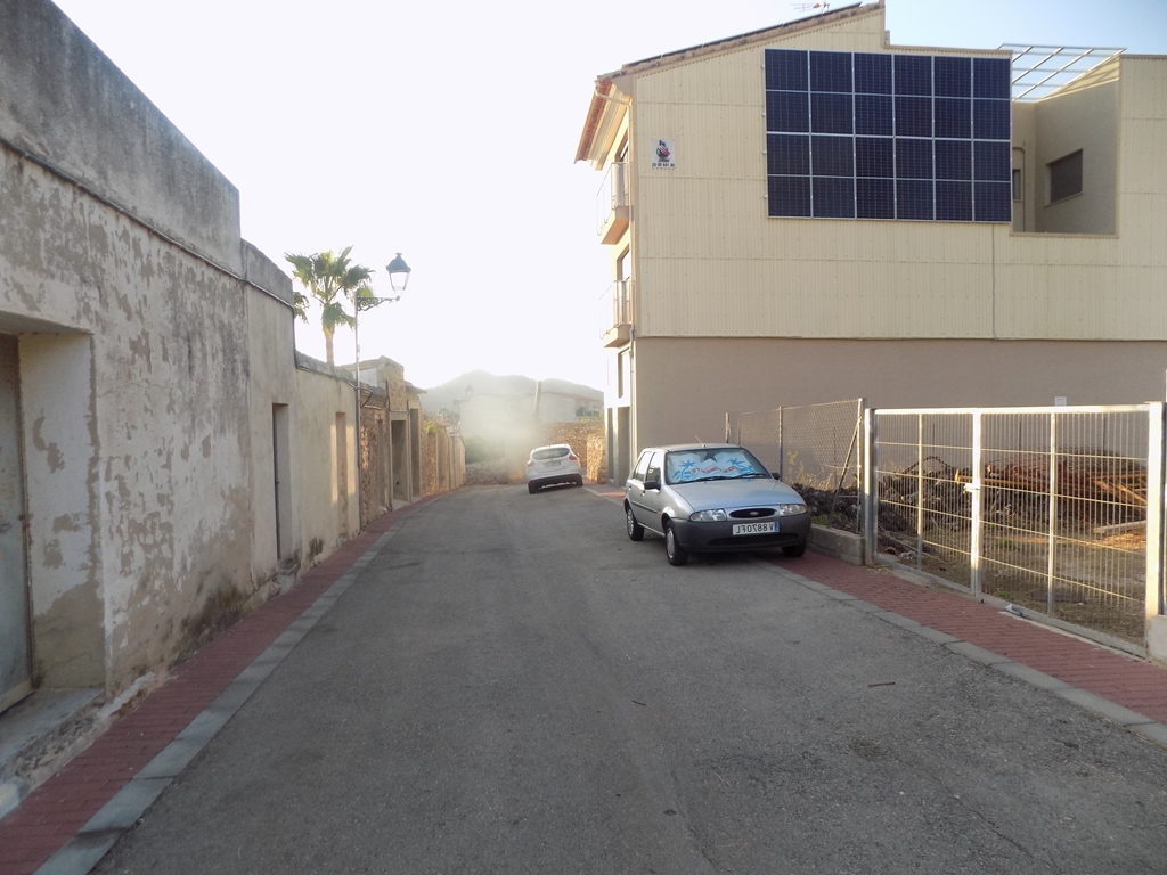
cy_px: 438
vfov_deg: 58.9
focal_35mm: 23
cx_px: 584
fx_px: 775
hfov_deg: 73.9
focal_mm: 4
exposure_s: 1/250
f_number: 3.1
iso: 80
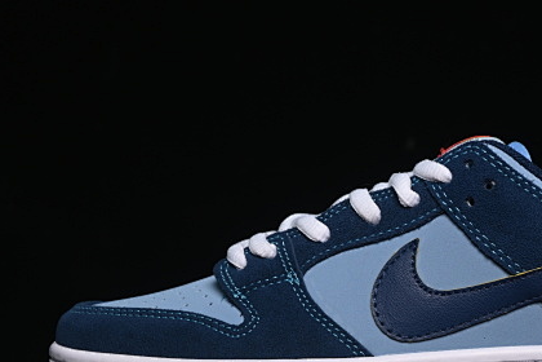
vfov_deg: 9.6
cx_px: 409
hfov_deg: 14.3
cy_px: 210
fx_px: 2153
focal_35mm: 143
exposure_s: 1/60
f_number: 6.3
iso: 160
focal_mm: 50
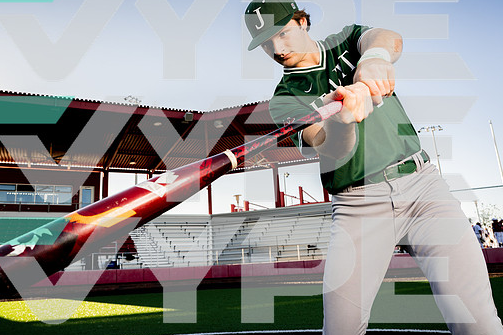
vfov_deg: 43.5
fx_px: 419
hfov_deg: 61.8
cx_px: 225
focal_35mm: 30
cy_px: 150
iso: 125
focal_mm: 26
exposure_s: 1/250
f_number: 6.3
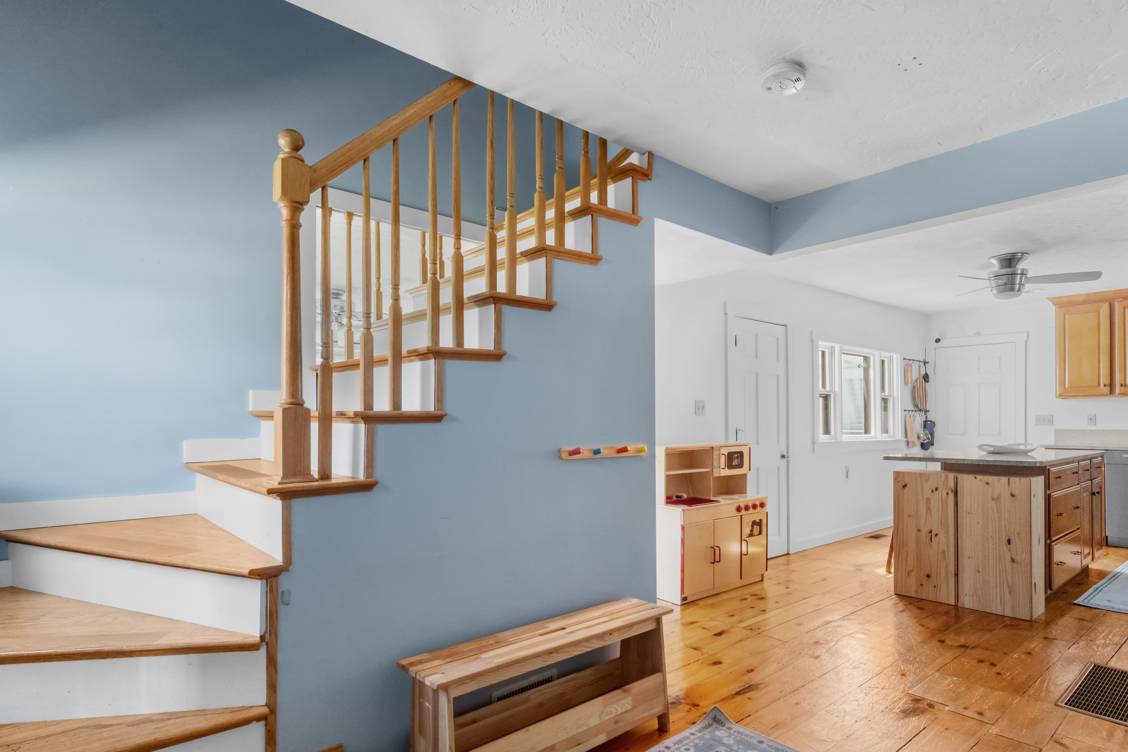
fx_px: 625
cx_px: 618
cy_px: 415
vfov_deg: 61.9
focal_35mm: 20
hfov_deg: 83.9
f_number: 11
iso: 3200
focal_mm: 14.7
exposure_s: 1/15
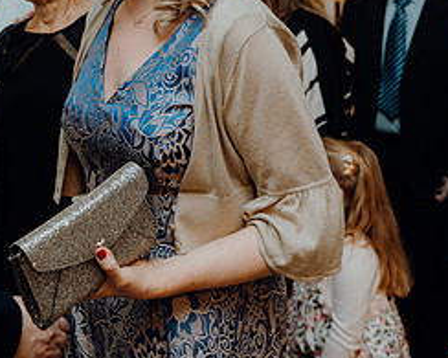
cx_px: 95
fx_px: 888
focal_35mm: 67
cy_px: 67
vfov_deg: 22.5
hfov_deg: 27.8
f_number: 3.5
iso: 2500
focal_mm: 30
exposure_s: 1/200
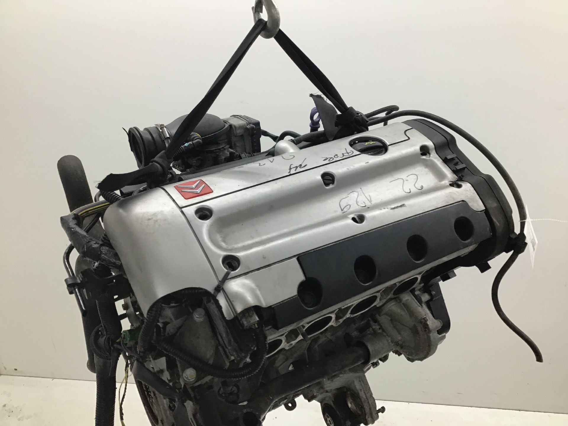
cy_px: 213
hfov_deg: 58.4
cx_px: 284
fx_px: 509
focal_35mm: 31
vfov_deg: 45.4
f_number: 2.4
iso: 25
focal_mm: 3.3
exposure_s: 1/33
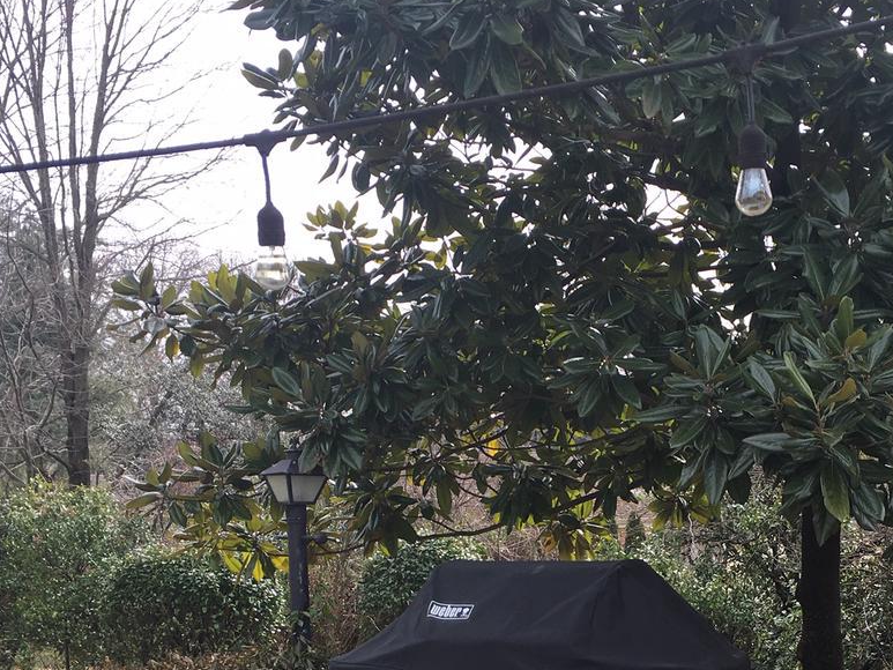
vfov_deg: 26.2
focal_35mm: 54
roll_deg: +0.7
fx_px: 1393
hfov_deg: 35.1
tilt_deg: -5.9
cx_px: 607
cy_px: 591
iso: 25
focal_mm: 4.15
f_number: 2.2
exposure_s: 1/361
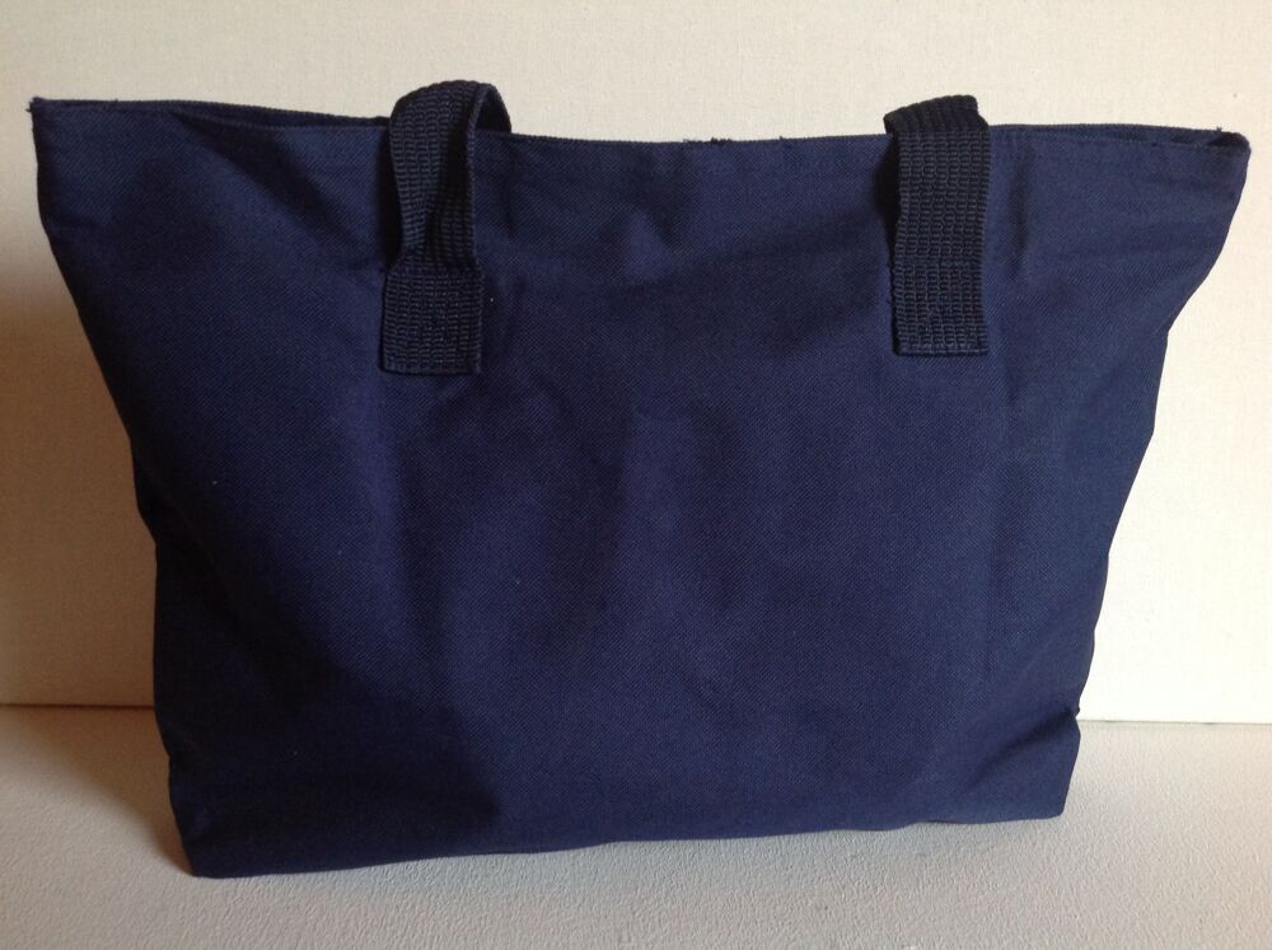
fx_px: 1284
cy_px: 475
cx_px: 636
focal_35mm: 35
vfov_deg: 40.6
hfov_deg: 52.7
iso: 200
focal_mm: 4.28
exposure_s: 1/15
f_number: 2.4
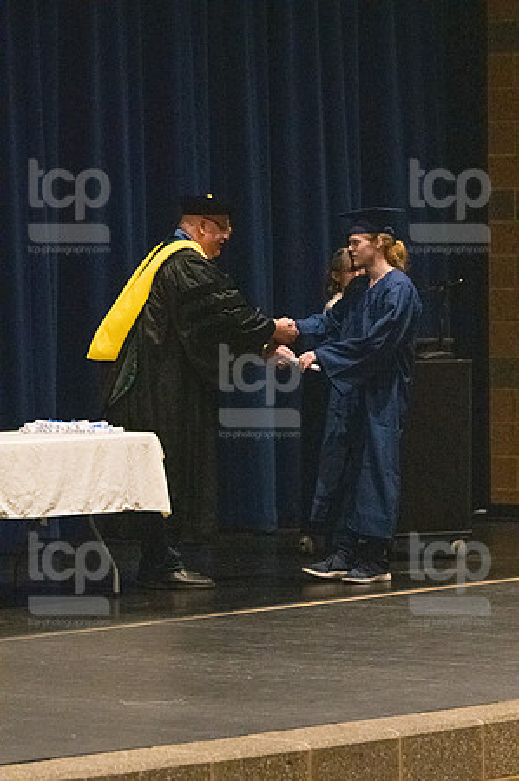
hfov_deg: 8.3
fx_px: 3576
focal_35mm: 165
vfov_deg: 12.5
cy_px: 390
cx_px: 260
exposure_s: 1/400
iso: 10000
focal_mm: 110
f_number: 3.2
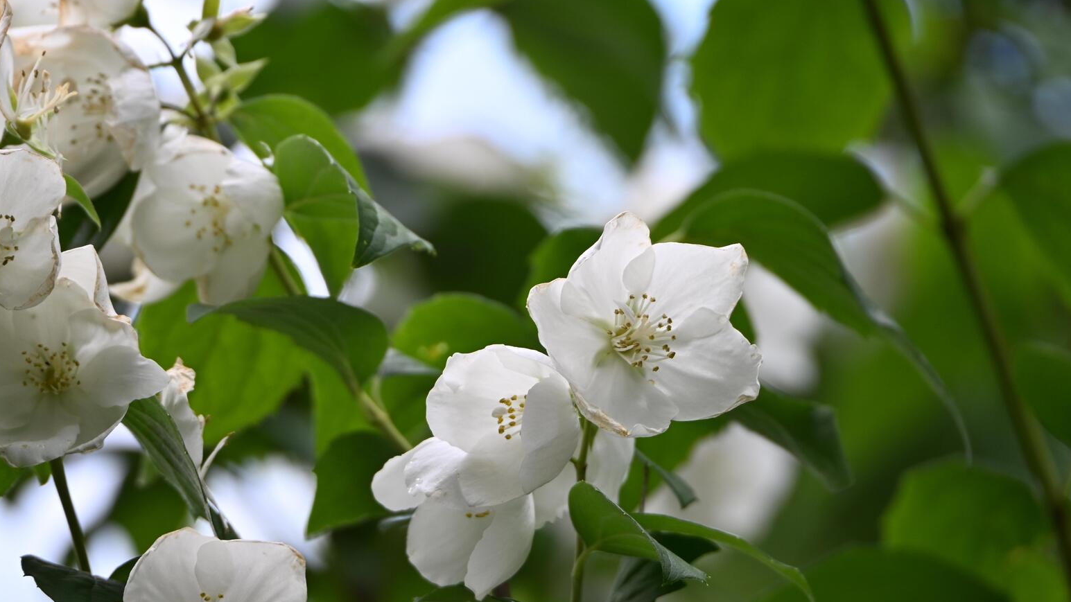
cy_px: 411
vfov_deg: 2.5
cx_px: 455
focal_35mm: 488
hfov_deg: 4.4
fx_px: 13858
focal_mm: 400
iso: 400
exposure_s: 1/320
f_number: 8
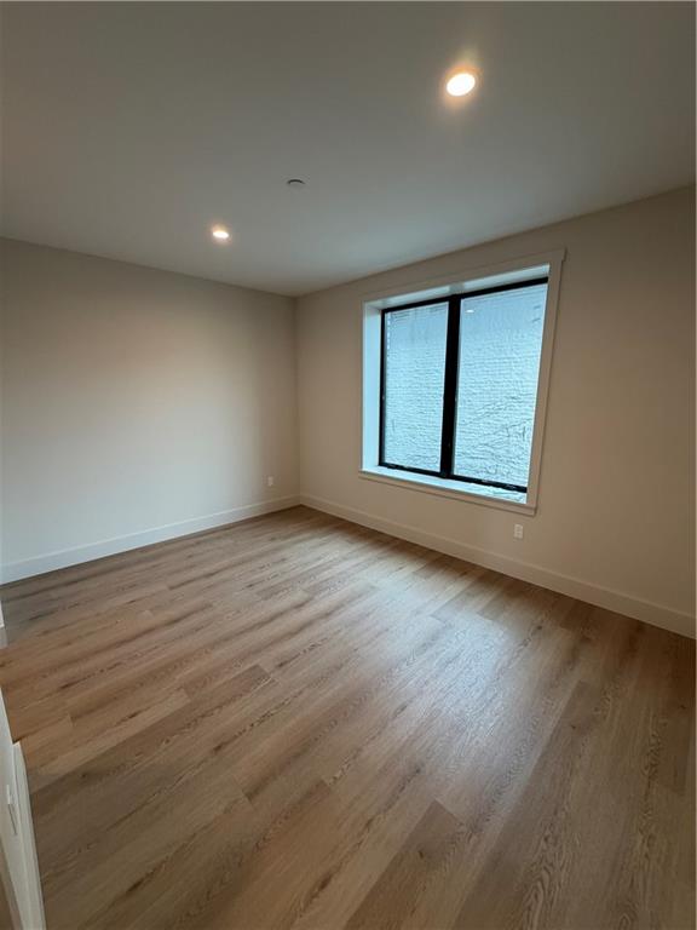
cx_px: 348
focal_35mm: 14
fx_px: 376
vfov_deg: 102.1
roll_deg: -0.2
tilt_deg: -11.2
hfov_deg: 85.7
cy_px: 465
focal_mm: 2.22
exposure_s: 1/120
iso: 200
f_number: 2.2
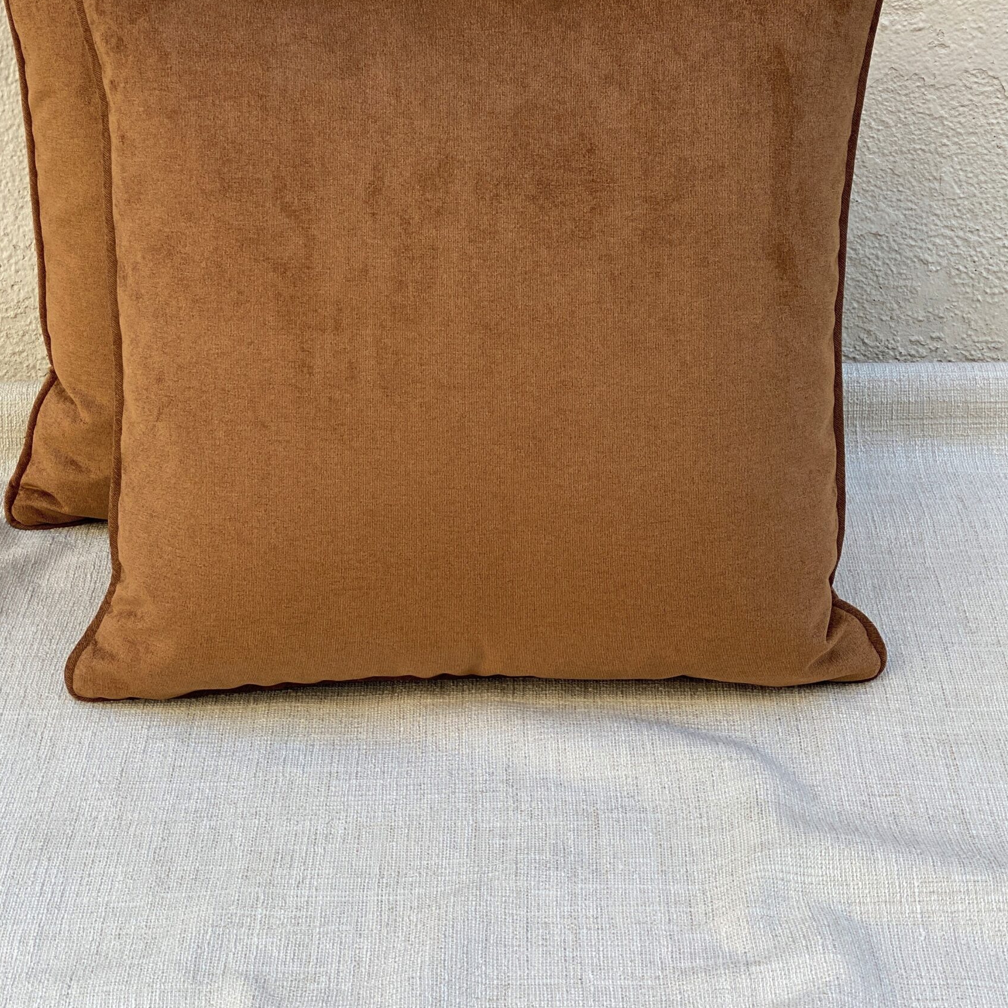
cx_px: 449
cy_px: 254
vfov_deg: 24.4
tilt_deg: -21.7
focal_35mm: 70
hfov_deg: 24.6
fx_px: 2306
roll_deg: +2.0
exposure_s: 1/122
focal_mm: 6
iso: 20
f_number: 2
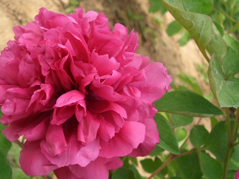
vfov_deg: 31.5
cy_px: 98
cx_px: 95
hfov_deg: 41.0
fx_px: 318
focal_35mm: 46
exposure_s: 1/250
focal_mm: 5.8
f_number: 2.6
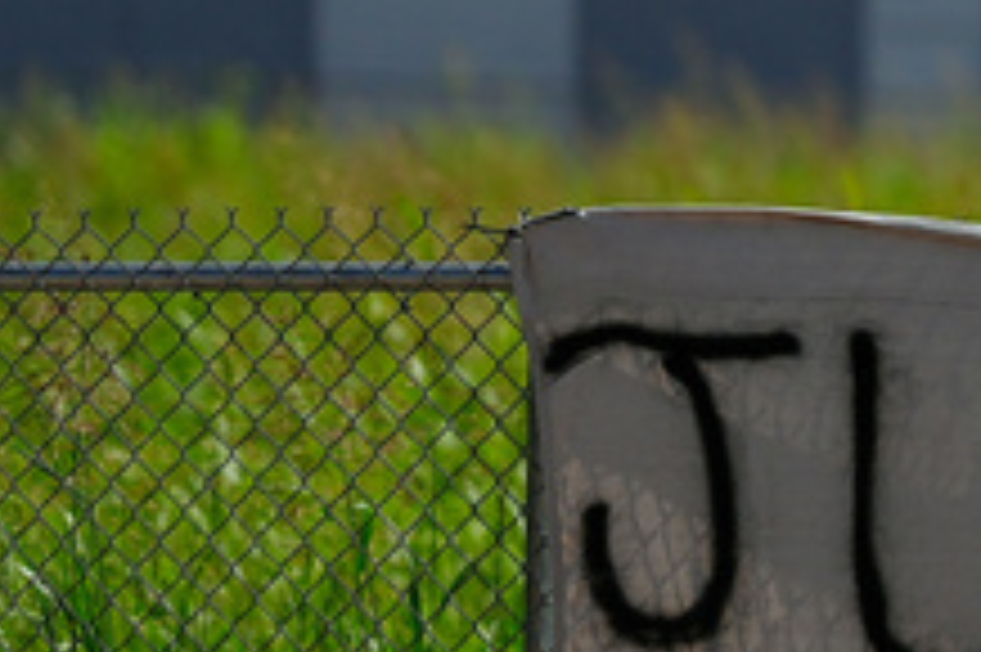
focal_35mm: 633
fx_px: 17236
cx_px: 1782
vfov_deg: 2.2
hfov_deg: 3.2
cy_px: 36
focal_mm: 135
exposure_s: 1/20000
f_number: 1.8
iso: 125
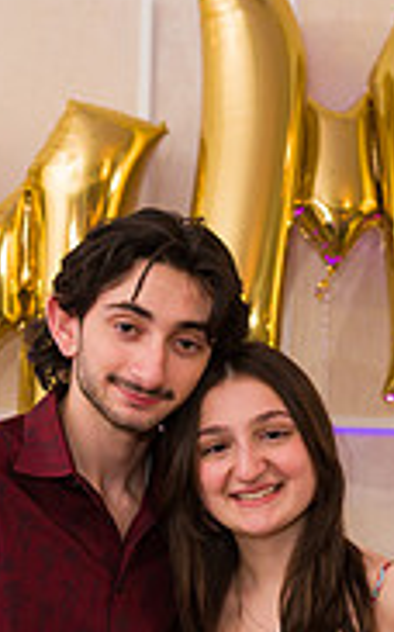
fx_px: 1894
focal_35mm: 110
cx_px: 149
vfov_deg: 18.7
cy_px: 556
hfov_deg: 11.9
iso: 1250
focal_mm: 34
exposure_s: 1/200
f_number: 4
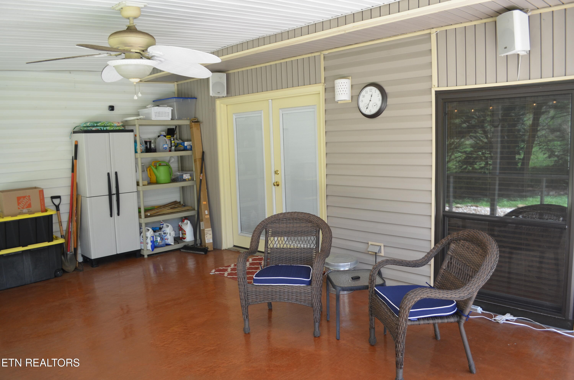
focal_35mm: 27
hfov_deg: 67.5
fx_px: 430
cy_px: 190
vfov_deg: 47.7
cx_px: 287
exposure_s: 1/80
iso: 400
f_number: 4.5
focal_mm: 18
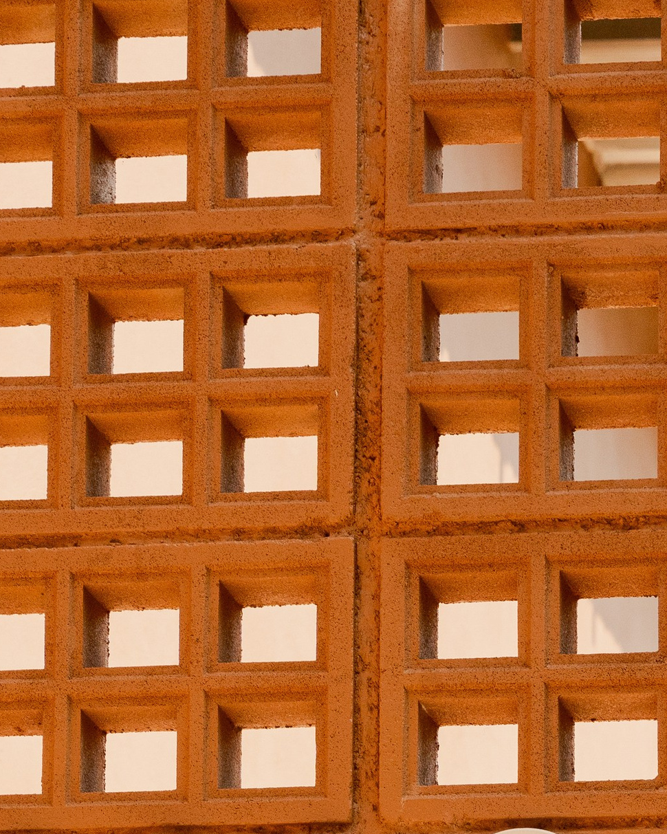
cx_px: 470
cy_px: 1161
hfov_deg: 7.4
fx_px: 5134
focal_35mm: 208
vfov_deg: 9.1
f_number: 9
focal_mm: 70
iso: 800
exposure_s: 1/320
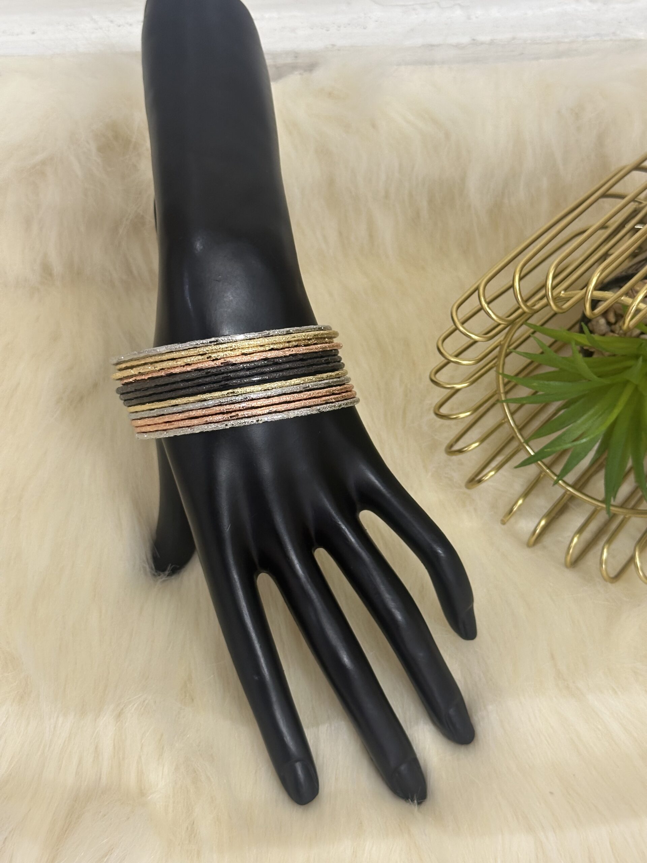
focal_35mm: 48
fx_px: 1196
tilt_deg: -49.2
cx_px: 324
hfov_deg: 30.3
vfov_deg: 39.7
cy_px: 432
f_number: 1.78
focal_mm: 6.86
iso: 160
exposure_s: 1/60
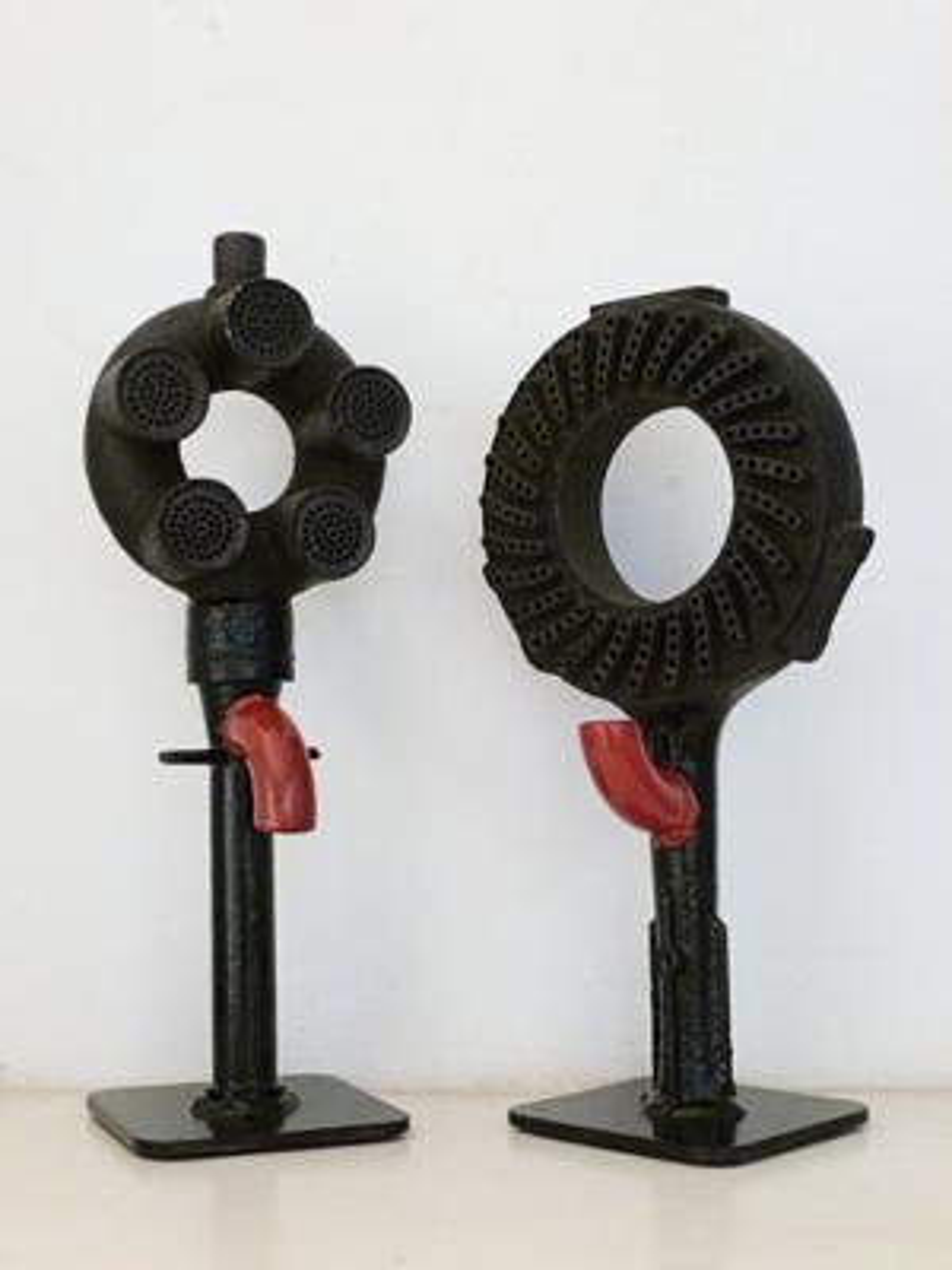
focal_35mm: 48
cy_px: 635
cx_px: 476
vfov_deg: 39.7
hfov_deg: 30.3
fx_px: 1760
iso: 400
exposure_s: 1/5
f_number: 4
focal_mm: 8.6
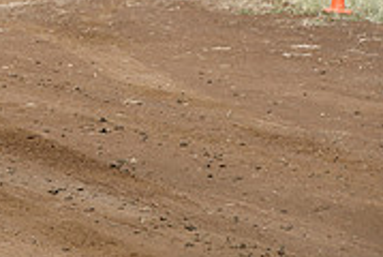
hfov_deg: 3.3
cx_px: -210
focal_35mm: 631
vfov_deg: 2.2
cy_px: -95
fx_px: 6724
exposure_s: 1/250
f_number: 8
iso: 100
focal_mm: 130
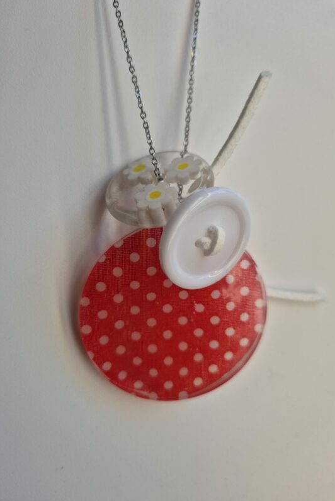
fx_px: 335
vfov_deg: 73.7
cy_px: 250
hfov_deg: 53.1
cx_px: 158
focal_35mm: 24
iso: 25
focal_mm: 5.4
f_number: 1.8
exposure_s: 1/152
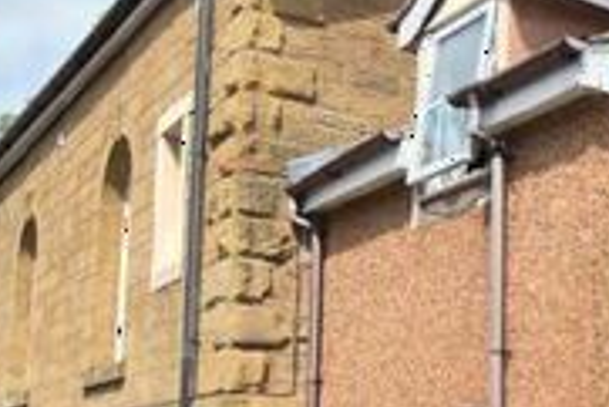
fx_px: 1082
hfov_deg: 25.5
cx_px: 855
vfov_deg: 21.0
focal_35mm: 64
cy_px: 338
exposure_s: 1/800
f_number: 3.5
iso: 100
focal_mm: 11
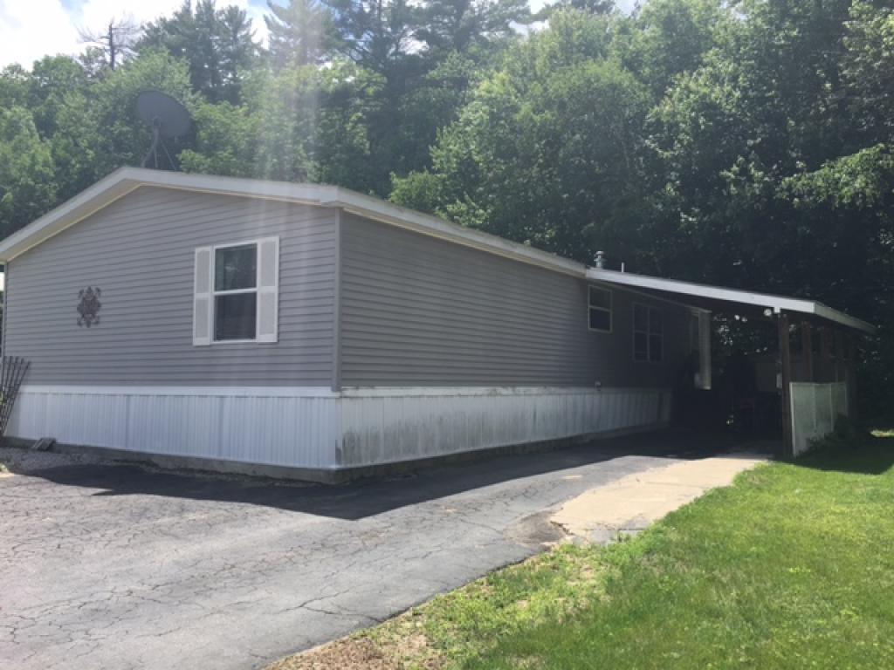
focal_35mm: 29
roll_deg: -0.4
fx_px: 749
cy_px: 335
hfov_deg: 61.7
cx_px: 447
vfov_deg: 48.2
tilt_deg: +3.8
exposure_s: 1/1304
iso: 25
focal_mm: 4.15
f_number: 2.2
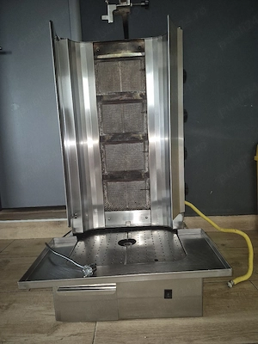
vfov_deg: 73.9
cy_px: 172
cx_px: 129
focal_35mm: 23
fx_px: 229
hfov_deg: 58.9
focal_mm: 5.4
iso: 250
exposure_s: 1/10
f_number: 1.8
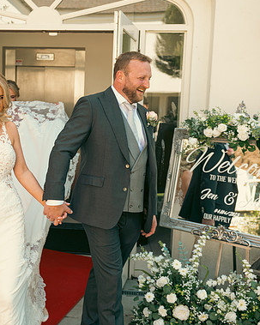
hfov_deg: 31.9
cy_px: 161
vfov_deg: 40.3
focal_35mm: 46
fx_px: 443
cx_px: 56
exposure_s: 1/160
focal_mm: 32
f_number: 3.5
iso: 160
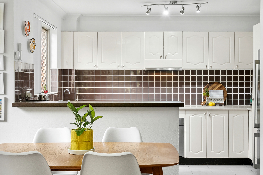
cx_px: 132
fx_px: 343
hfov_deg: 41.9
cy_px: 84
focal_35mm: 47
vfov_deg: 28.6
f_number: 11
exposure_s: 1/8
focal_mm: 29
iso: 400
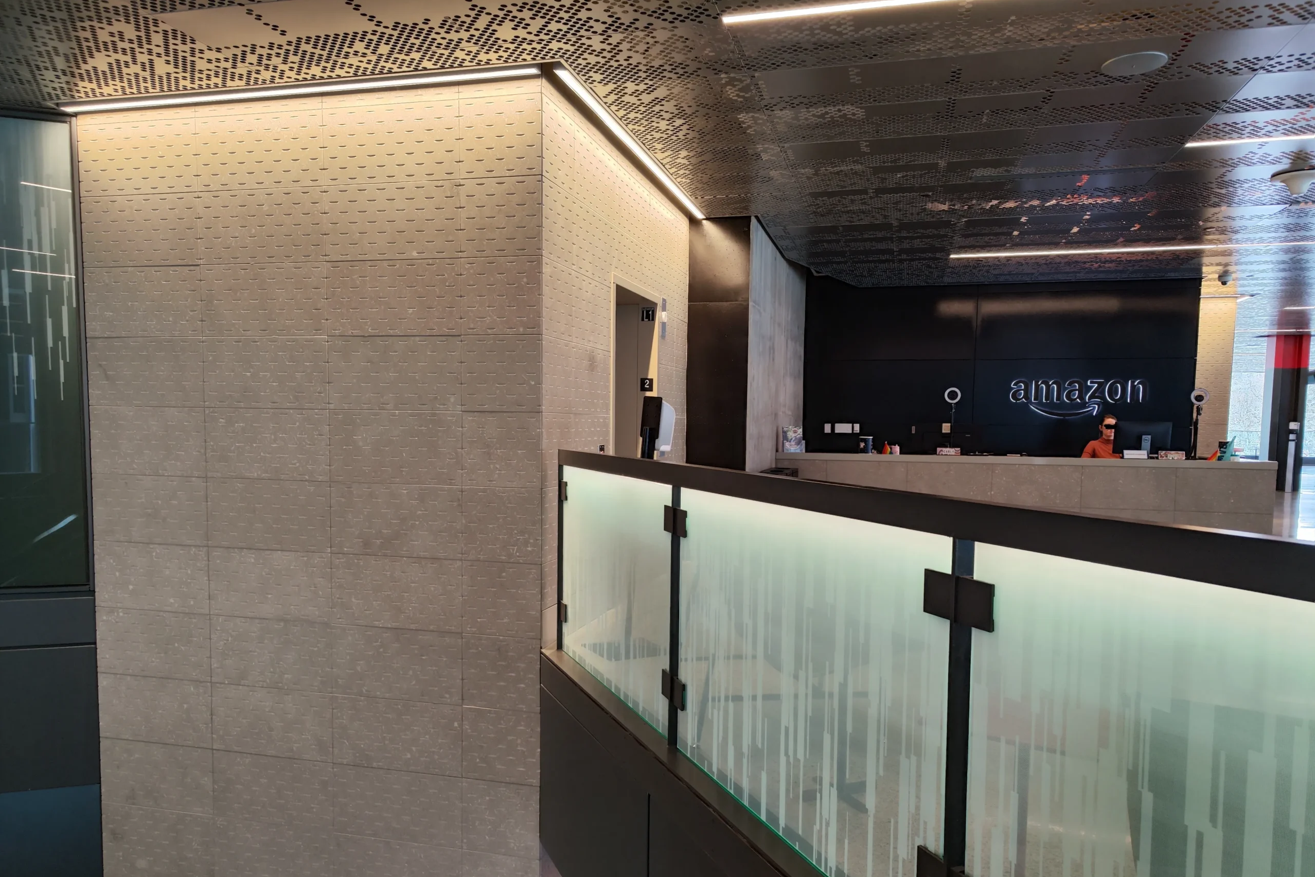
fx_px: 913
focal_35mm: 25
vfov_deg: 51.2
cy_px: 493
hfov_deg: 71.5
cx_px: 658
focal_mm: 6.92
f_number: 1.9
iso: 101
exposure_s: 1/120
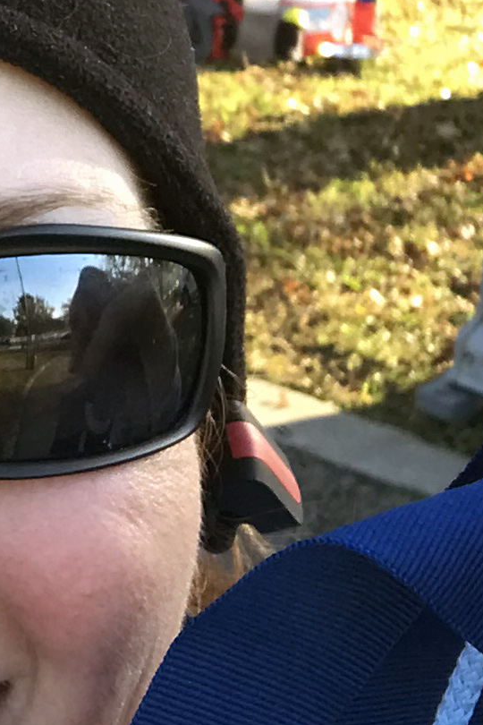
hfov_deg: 10.6
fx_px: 2556
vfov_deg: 15.9
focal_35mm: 127
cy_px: 42
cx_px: -112
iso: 40
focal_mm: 2.87
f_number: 2.2
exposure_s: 1/120
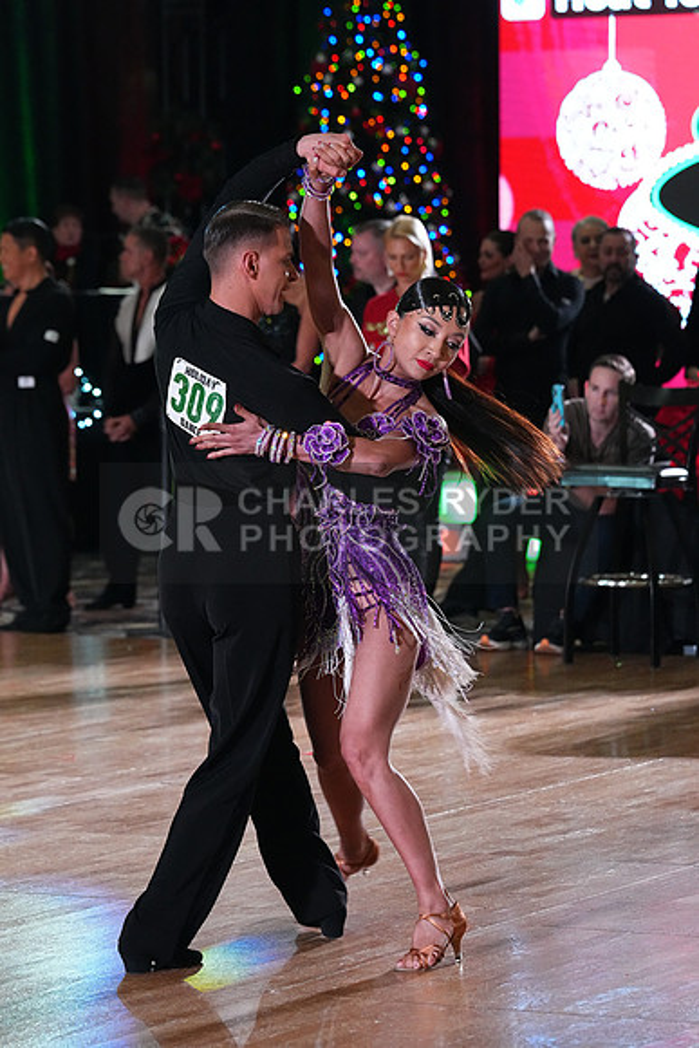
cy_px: 524
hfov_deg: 8.5
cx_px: 350
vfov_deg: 12.7
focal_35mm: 162
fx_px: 4715
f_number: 5.6
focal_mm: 162
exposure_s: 1/400
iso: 8000
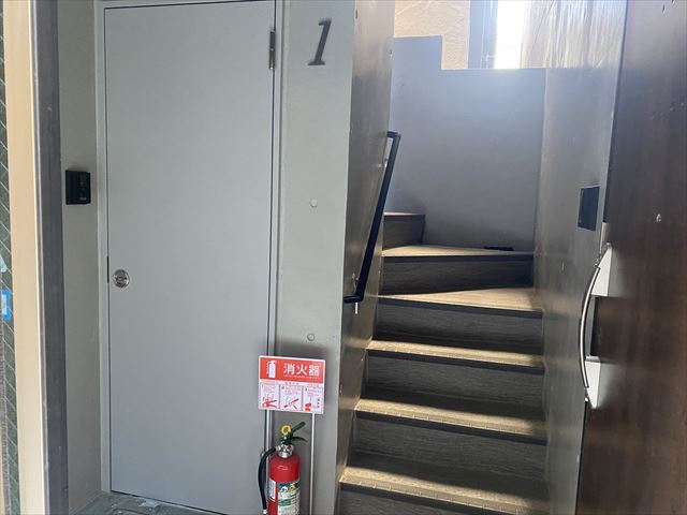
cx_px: 344
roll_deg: -2.4
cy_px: 258
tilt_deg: -7.9
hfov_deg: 67.3
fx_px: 516
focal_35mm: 26
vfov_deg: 53.1
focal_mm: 4.25
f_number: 1.8
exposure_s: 1/45
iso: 500
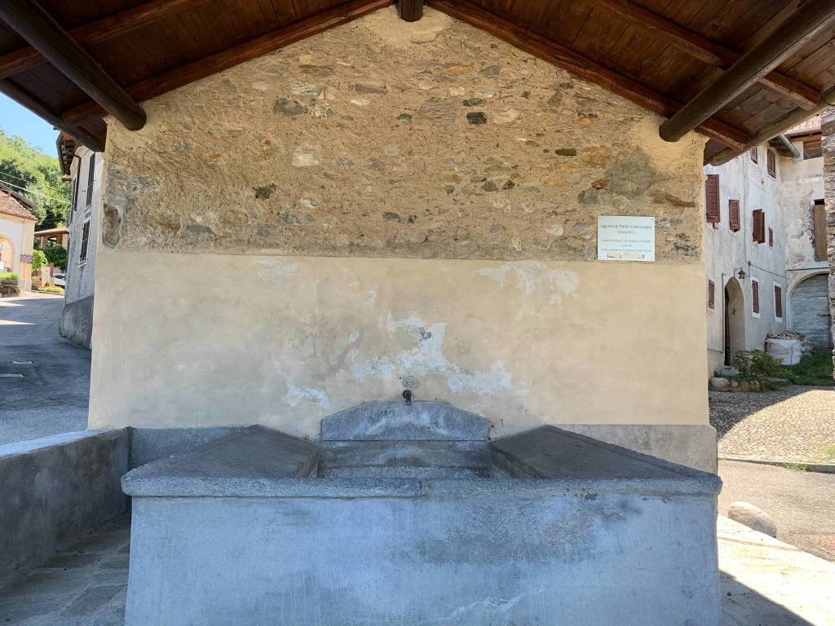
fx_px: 627
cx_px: 418
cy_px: 313
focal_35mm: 26
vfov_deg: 53.1
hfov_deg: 67.3
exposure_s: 1/253
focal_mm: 4.25
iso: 25
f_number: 1.8
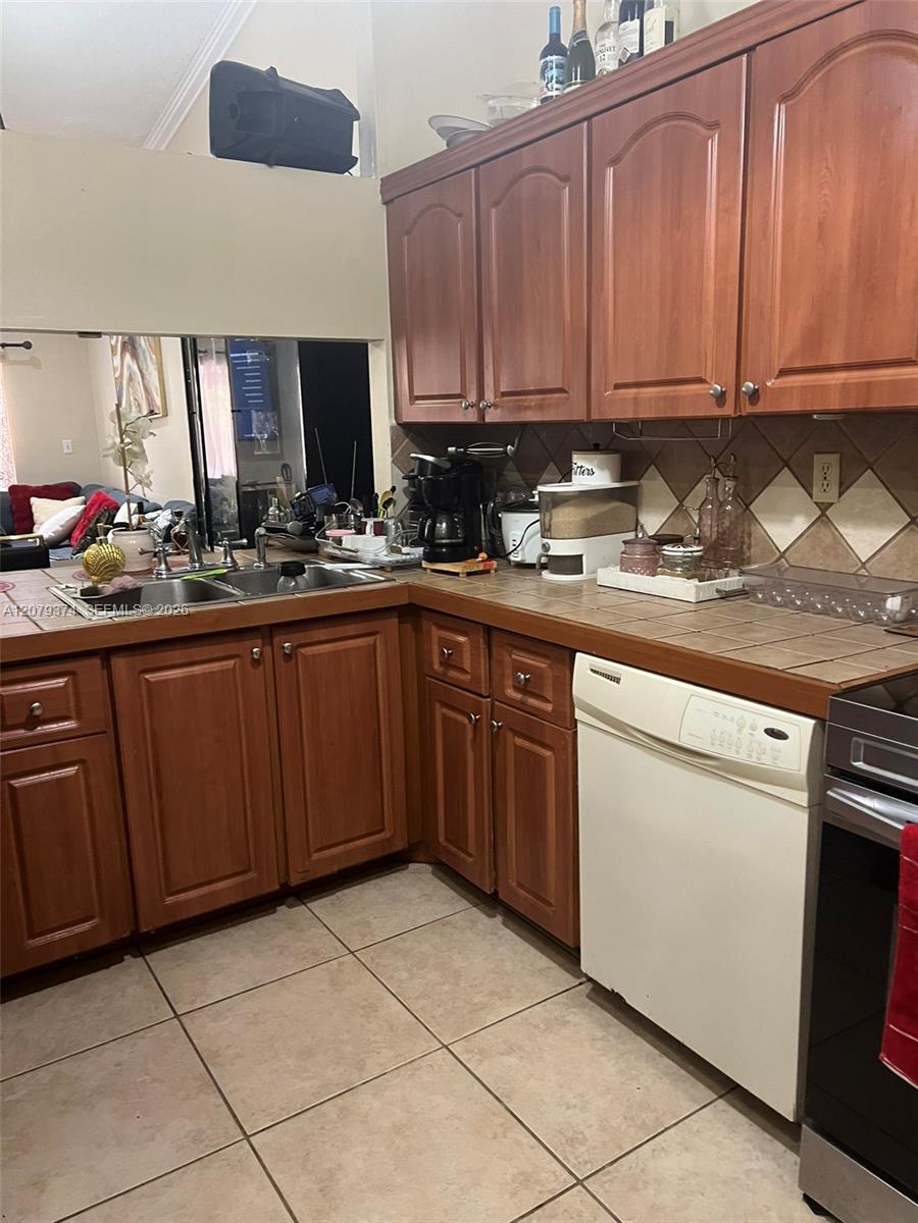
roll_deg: -0.7
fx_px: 919
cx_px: 459
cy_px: 612
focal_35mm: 26
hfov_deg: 53.1
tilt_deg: -10.4
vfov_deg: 67.3
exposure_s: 1/60
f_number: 1.5
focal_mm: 5.7
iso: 320
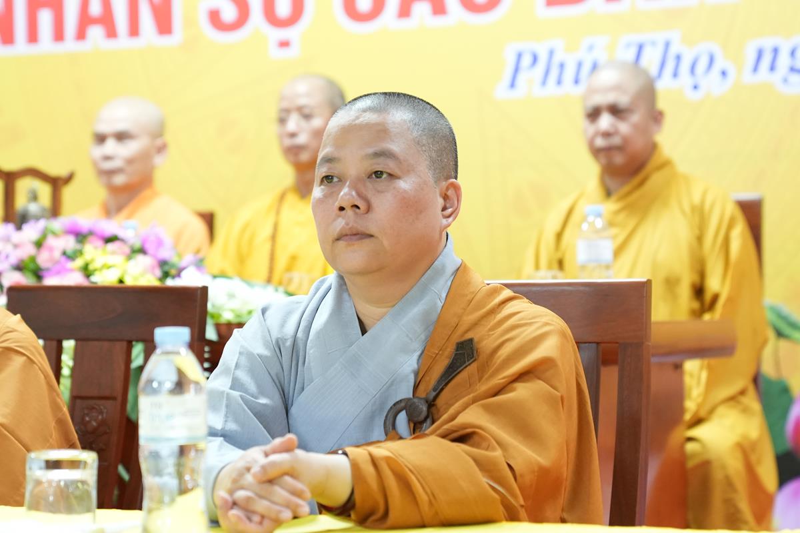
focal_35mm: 96
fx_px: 2133
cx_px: 400
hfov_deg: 21.2
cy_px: 266
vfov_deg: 14.3
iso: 3200
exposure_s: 1/100
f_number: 2.8
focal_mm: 64
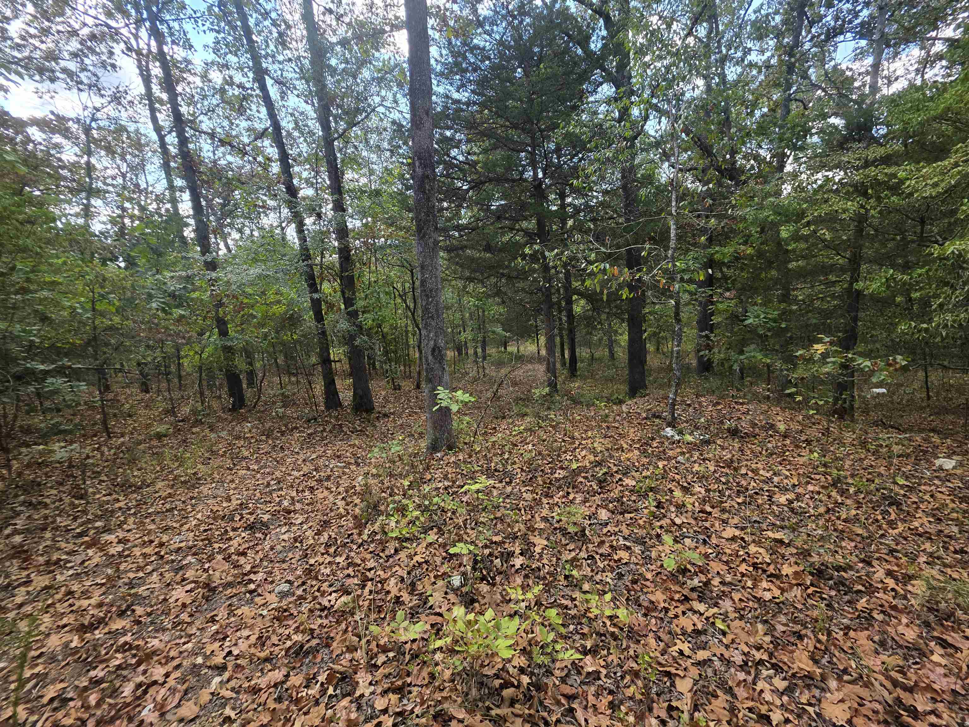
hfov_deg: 106.2
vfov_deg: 89.9
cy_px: 364
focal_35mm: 13
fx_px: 364
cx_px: 484
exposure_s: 1/336
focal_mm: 2.2
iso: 40
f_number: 1.9
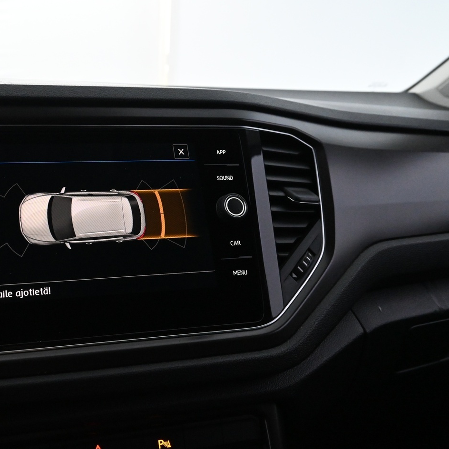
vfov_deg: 47.2
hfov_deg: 44.9
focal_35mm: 35
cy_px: 206
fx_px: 514
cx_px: 90
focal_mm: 16
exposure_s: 1/100
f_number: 5
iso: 4000
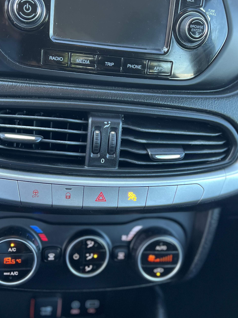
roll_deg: -9.2
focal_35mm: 42
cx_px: 110
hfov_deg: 34.3
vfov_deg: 44.8
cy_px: 150
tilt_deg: -25.4
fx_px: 385
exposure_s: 1/60
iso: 160
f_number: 1.5
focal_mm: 5.7
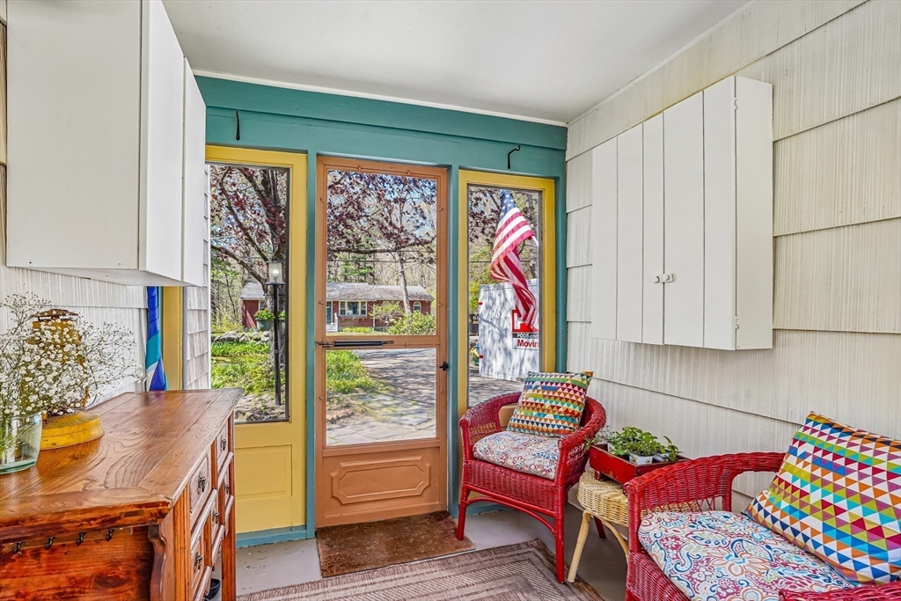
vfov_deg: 73.8
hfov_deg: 96.7
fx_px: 400
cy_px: 300
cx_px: 450
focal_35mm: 16
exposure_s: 1/30
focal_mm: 16
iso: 160
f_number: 9
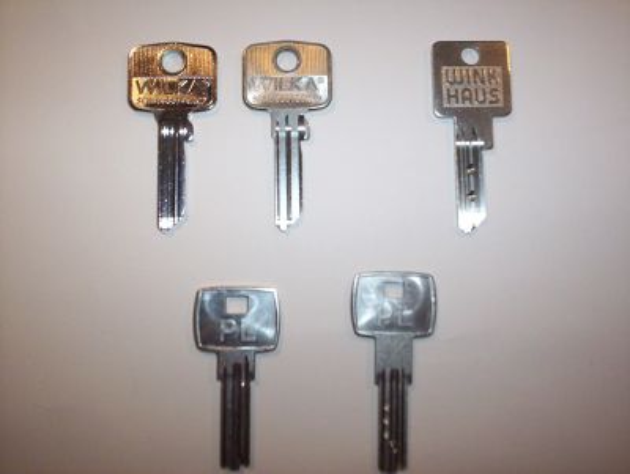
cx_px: 315
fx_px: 692
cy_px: 237
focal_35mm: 38
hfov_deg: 48.9
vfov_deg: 37.8
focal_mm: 4.99
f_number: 4.5
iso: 140
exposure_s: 1/60
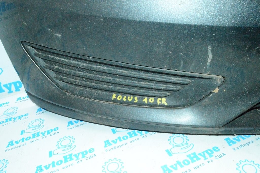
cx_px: 130
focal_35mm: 30
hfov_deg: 62.0
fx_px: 216
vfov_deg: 43.5
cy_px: 86
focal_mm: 20
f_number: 22
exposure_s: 1/60
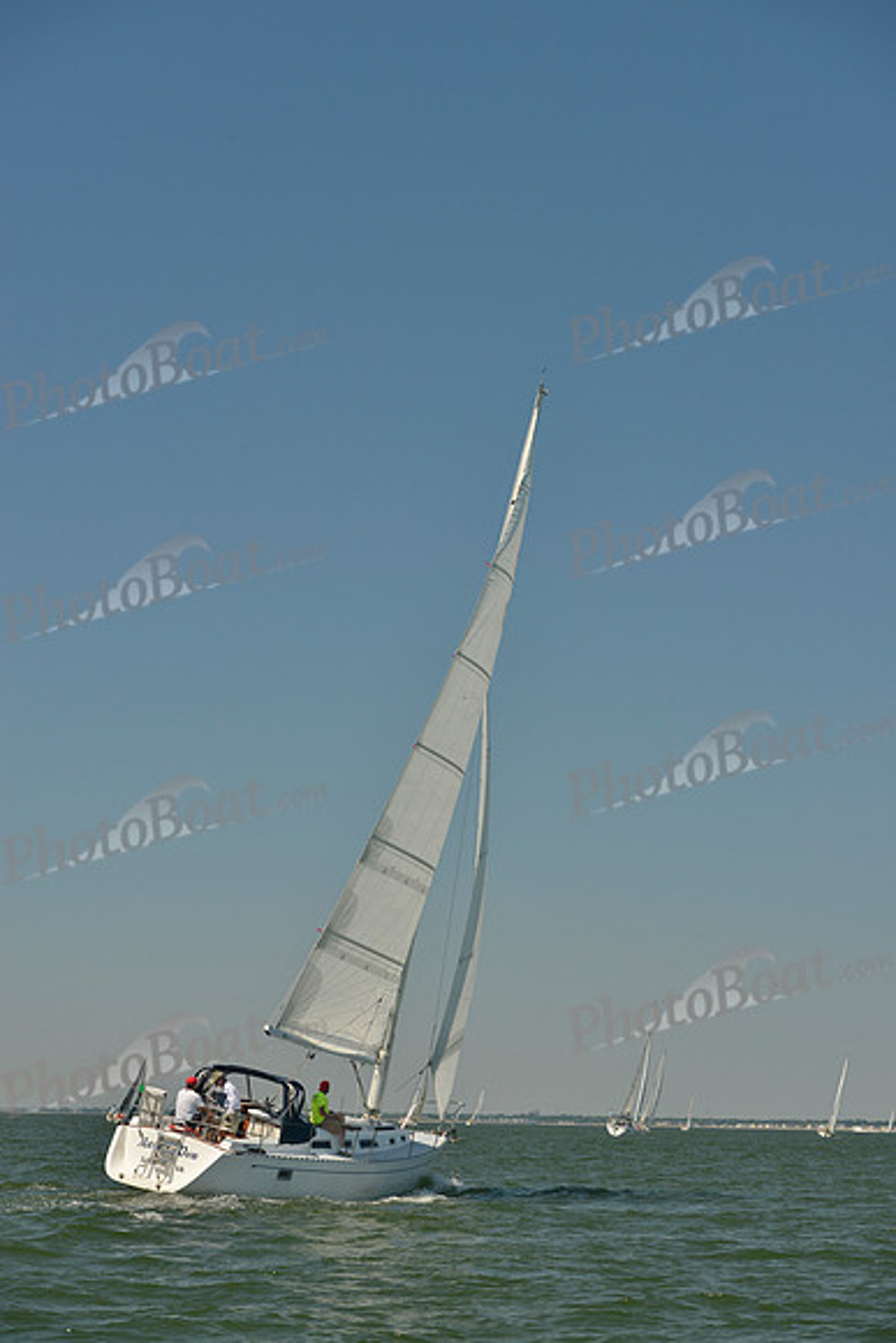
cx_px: 448
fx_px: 2612
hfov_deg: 19.5
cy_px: 672
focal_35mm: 70
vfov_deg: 28.8
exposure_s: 1/640
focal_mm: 70
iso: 200
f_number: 7.1
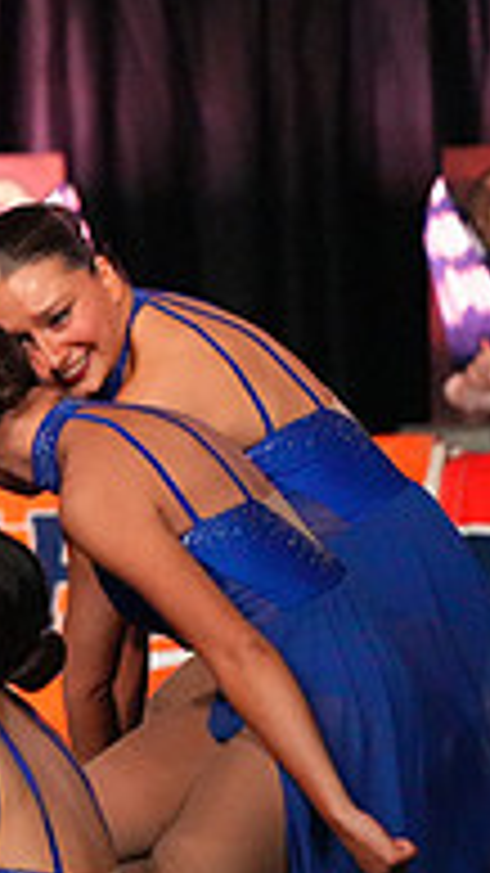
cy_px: 457
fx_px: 21778
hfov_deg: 1.3
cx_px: -746
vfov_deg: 2.3
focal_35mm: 942
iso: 16000
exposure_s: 1/1250
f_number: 3.5
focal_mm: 300
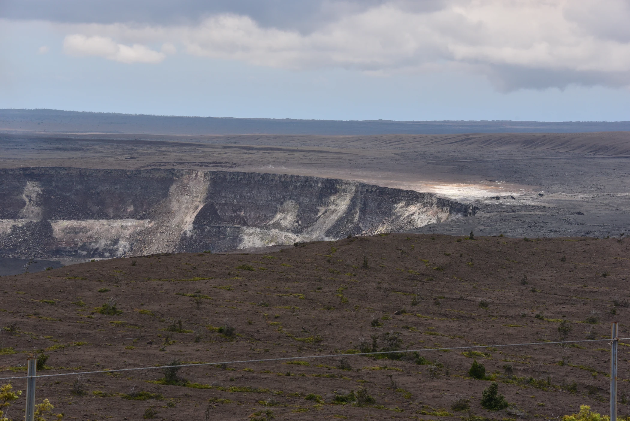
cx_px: 315
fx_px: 1716
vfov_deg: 14.0
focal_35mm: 98
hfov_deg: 20.8
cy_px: 210
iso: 800
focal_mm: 98
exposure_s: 1/1250
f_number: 9
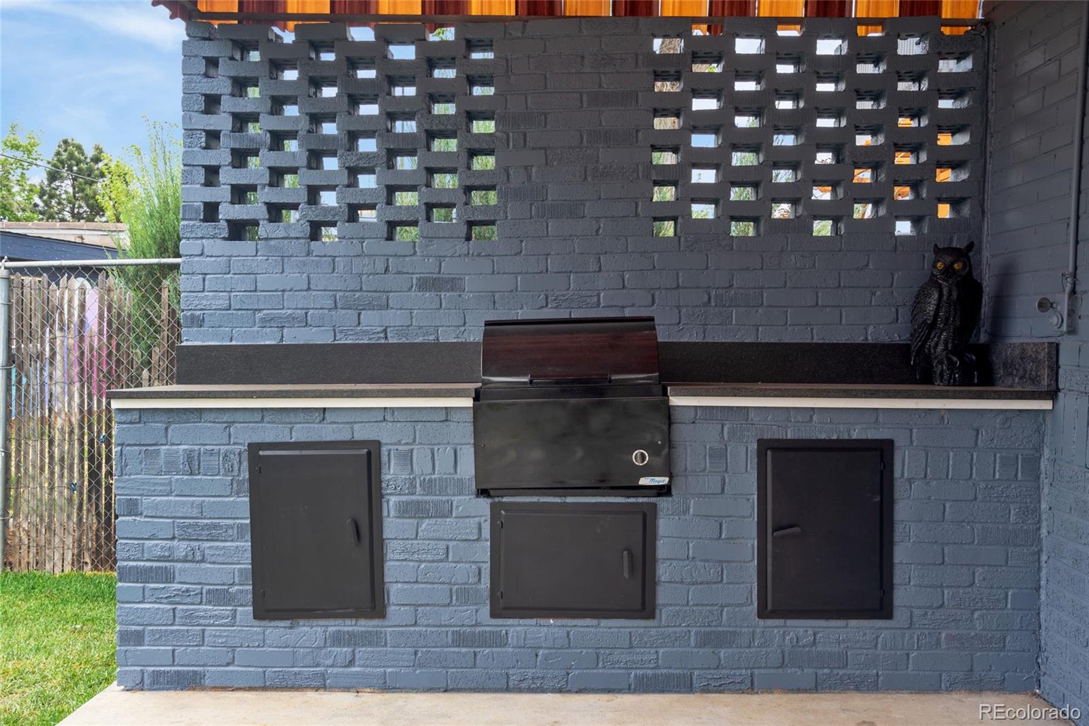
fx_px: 968
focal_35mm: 32
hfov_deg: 58.7
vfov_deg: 41.1
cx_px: 544
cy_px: 363
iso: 100
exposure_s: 1/15
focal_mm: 32
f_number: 8
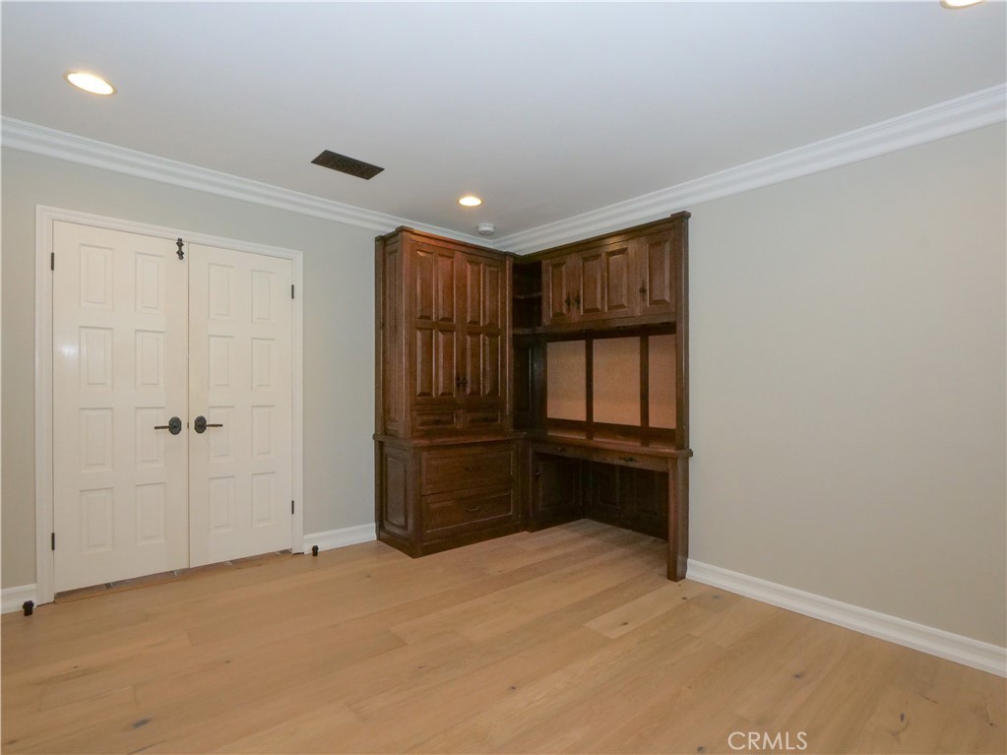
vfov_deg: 78.1
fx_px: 465
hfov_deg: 94.5
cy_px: 378
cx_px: 504
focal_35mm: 16
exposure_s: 1/125
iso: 2000
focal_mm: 8
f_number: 8
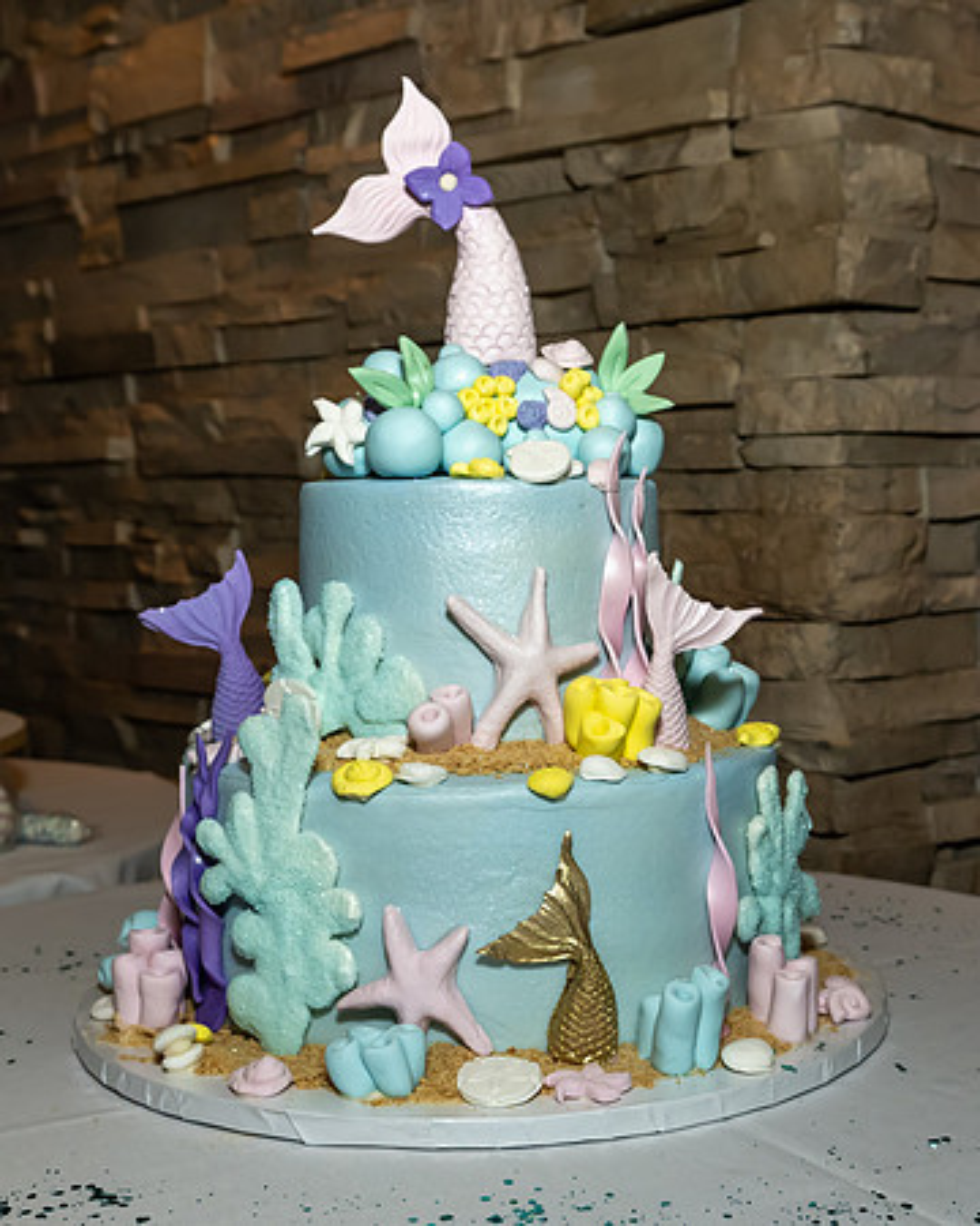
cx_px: 694
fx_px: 1932
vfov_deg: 35.1
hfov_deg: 28.2
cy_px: 678
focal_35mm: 53
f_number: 5
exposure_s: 1/250
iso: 800
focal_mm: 22
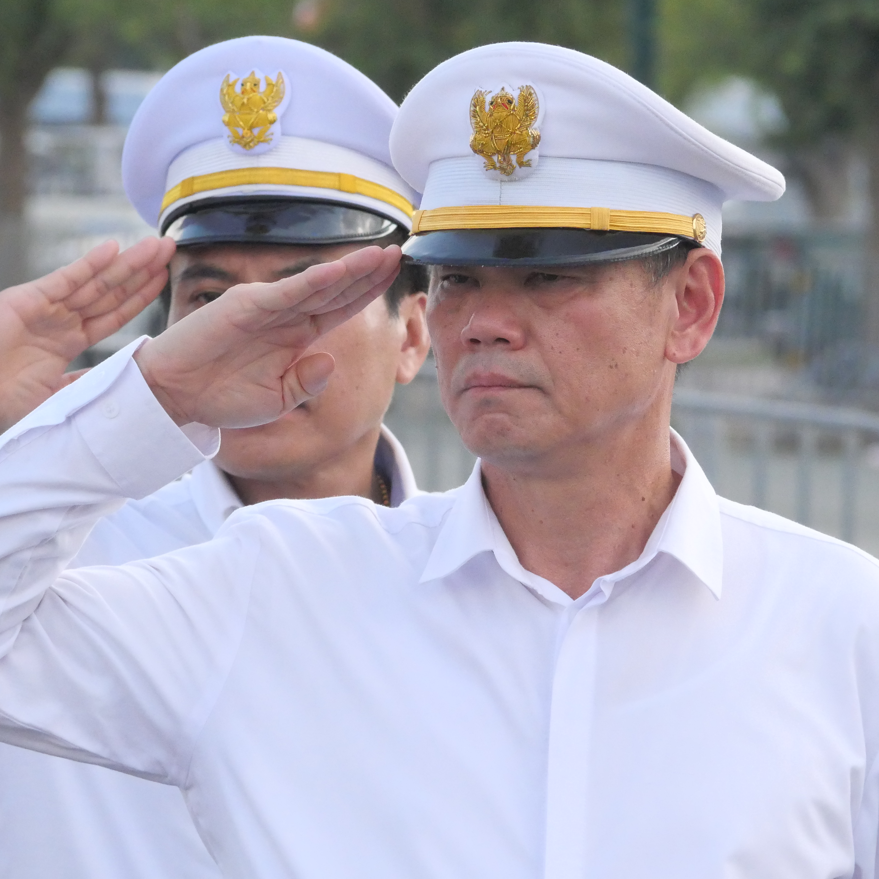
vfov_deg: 4.1
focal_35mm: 426
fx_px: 12238
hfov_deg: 4.1
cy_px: 435
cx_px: 490
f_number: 9
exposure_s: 1/2500
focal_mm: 150
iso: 4000
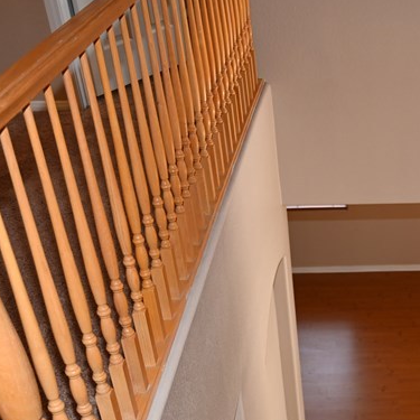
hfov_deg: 28.0
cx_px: 375
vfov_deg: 28.0
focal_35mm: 59
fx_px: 810
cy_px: 376
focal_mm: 24
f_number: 4
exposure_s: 1/60
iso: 720
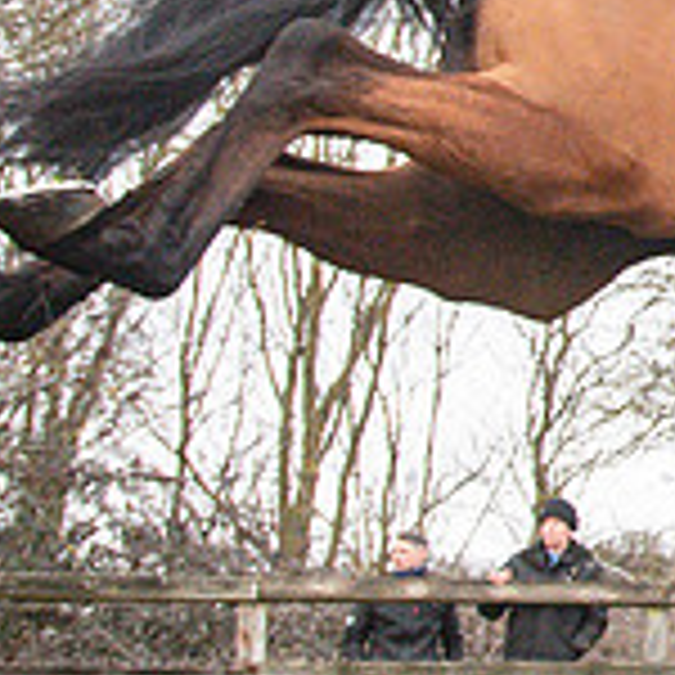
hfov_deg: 12.1
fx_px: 2515
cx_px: 1646
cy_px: 96
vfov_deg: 15.2
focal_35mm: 114
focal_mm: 20
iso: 2000
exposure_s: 1/1600
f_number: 6.3
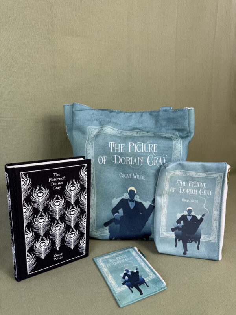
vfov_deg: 71.6
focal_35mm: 24
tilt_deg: -12.5
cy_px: 158
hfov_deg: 56.8
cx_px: 118
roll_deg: -1.8
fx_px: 218
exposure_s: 1/100
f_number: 1.78
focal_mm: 6.76
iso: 80
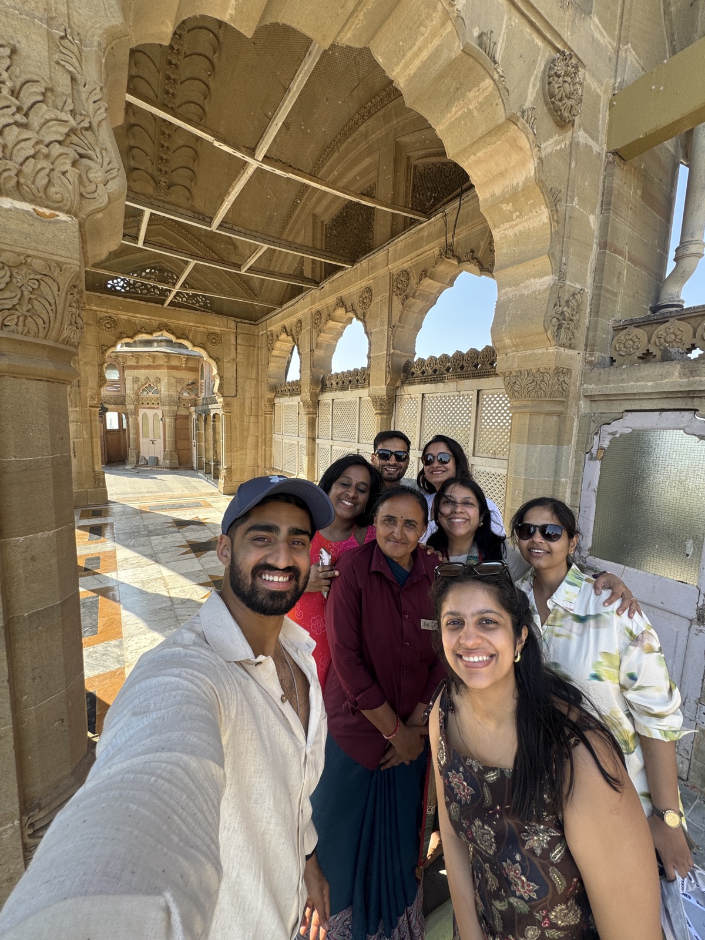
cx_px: 352
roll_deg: -2.4
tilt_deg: -6.3
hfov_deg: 85.7
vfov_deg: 102.1
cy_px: 470
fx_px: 380
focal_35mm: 14
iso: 40
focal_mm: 2.22
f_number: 2.2
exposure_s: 1/198
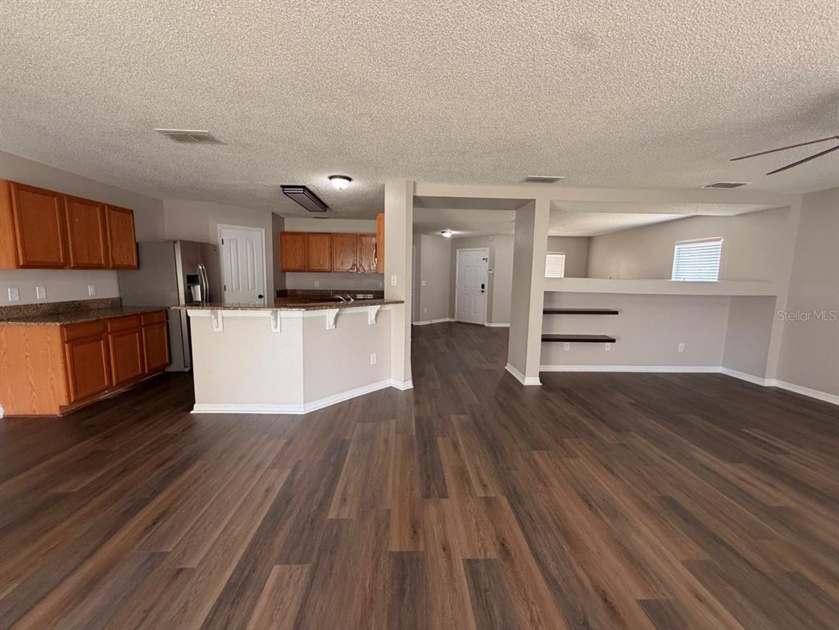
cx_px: 420
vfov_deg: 85.7
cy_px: 315
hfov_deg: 102.1
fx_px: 339
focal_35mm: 14
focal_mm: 2.22
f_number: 2.2
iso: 320
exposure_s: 1/120
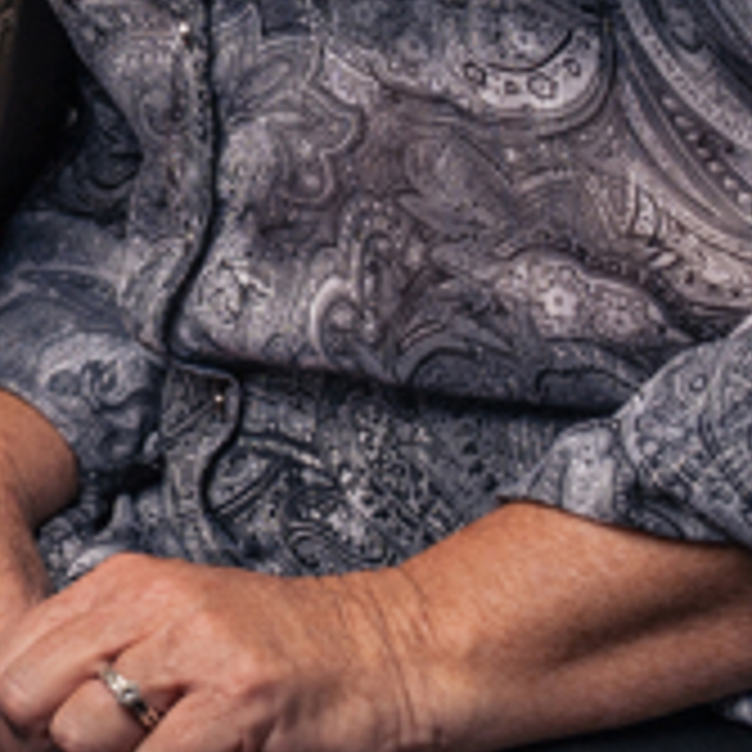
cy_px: -518
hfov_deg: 4.8
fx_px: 8873
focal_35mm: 361
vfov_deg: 4.8
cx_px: 14
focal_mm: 85
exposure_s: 1/160
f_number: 10
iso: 100
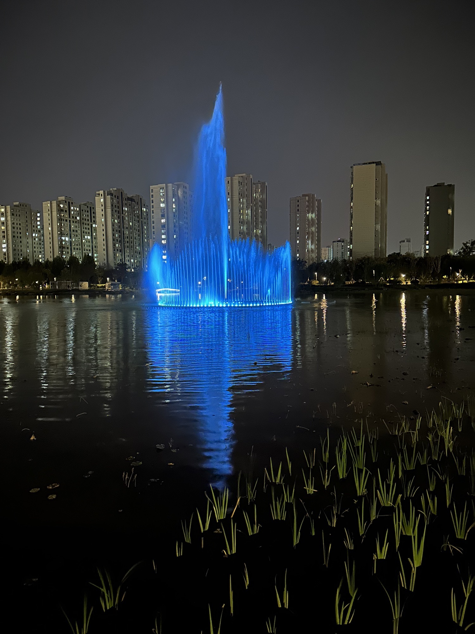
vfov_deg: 71.6
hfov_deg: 56.8
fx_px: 439
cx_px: 238
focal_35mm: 24
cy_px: 317
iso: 1600
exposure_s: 1/9
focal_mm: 6.86
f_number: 1.78
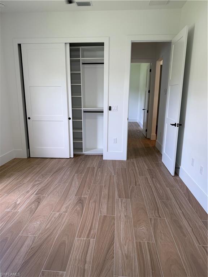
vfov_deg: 71.6
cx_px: 104
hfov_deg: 56.8
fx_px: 192
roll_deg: -0.1
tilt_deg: -12.6
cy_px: 138
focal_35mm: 24
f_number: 1.78
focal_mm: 6.76
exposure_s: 1/121
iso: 100
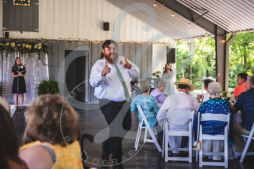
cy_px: 84
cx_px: 127
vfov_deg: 19.5
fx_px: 494
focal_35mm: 70
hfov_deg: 28.8
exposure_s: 1/200
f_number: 2.8
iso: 400
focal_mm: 70
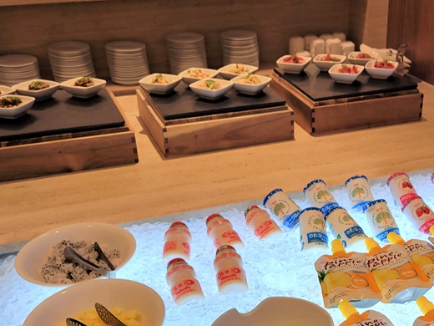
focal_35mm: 50
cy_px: 254
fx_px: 627
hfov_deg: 37.4
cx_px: 319
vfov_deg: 28.6
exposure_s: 1/120
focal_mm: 5.4
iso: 64
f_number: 1.8
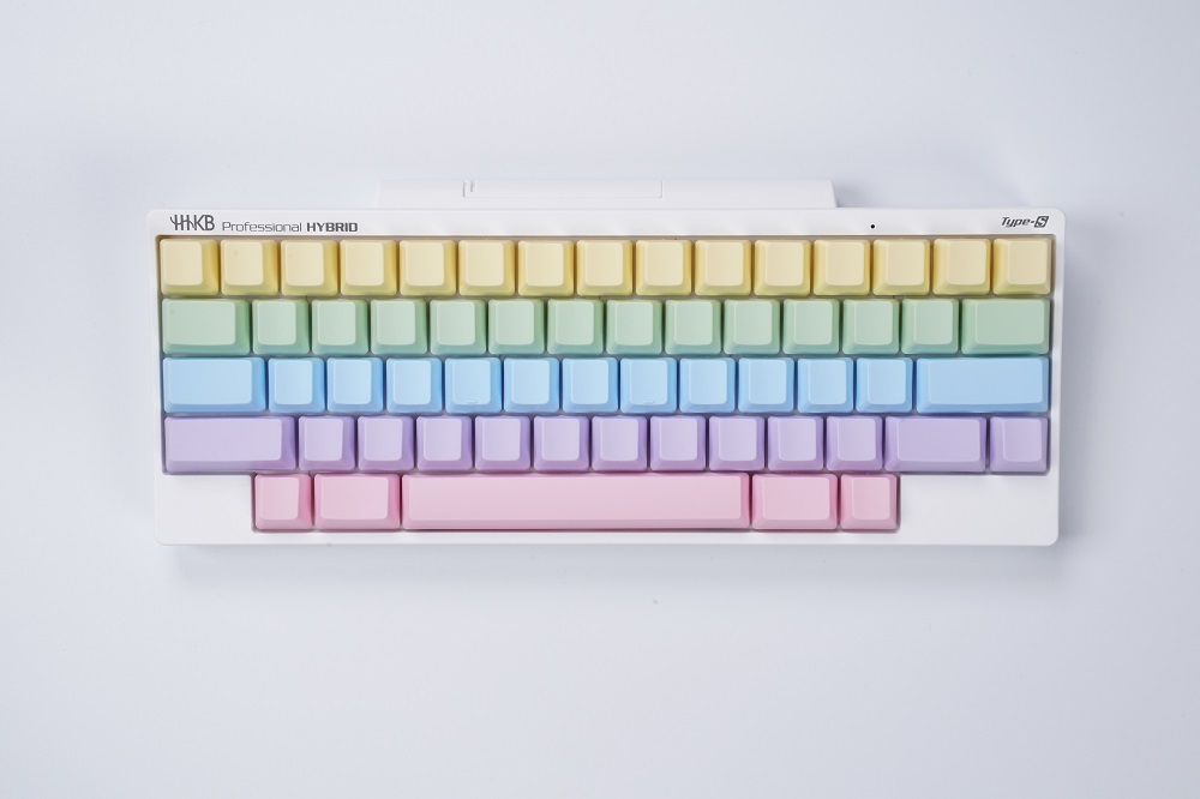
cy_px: 400
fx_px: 1966
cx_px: 600
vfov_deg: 23.0
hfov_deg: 33.9
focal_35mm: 59
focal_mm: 59
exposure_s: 1/20
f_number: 22
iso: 800
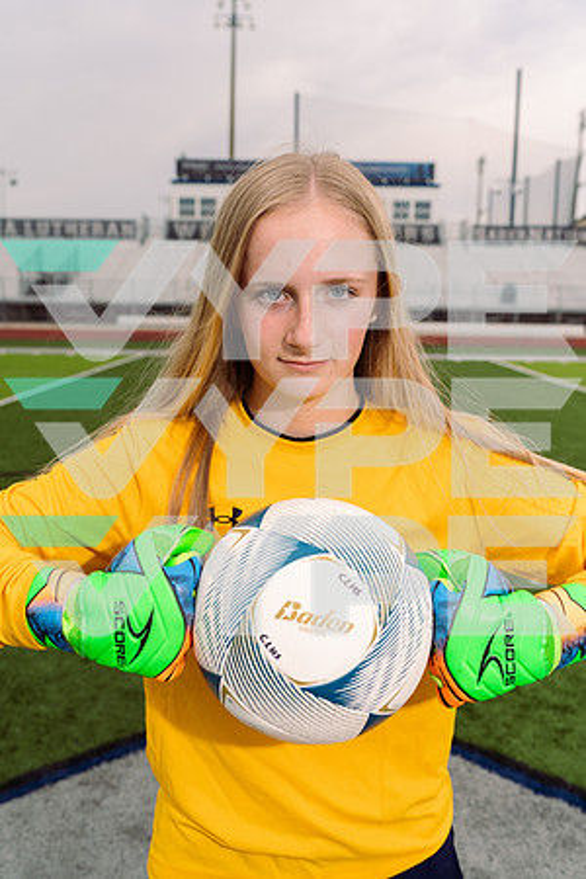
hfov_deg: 37.9
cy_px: 440
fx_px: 855
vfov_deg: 54.4
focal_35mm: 35
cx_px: 293
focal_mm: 35
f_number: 5
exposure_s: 1/250
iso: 50
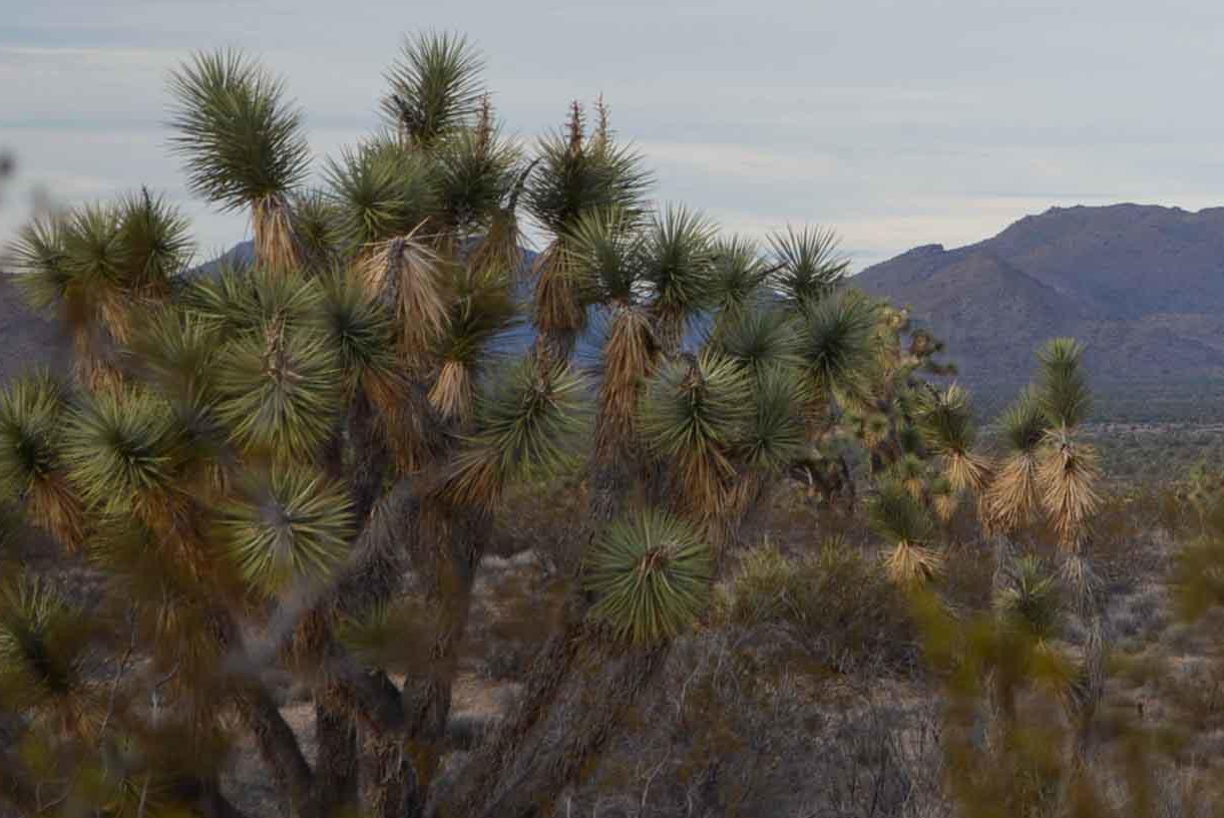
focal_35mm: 202
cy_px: 119
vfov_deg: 6.8
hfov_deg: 10.1
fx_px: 6880
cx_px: 1342
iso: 220
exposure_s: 1/125
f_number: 5.6
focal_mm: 55
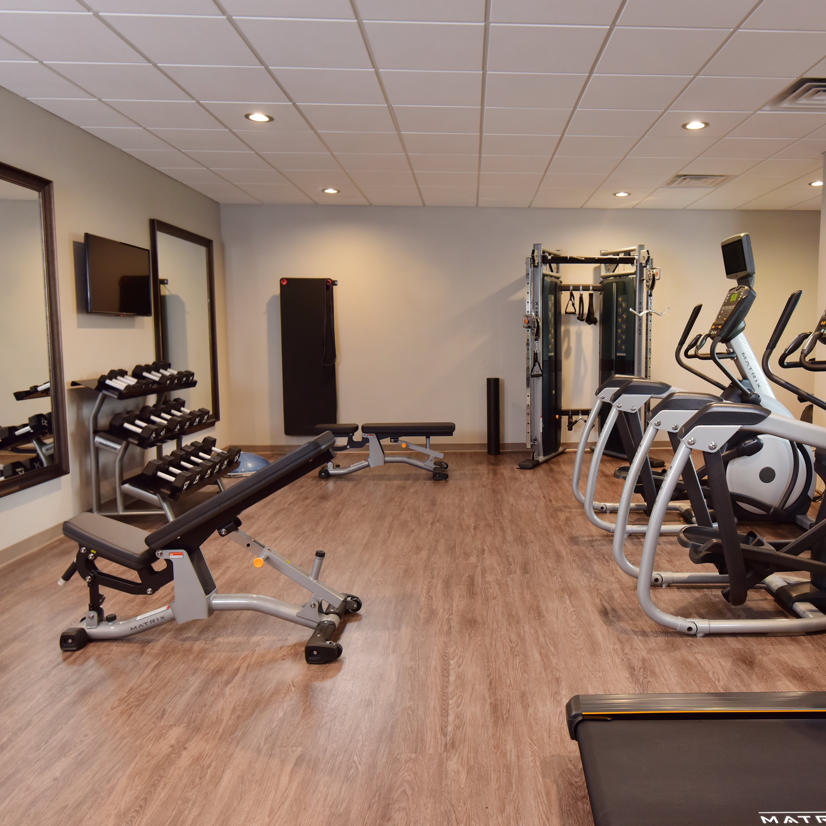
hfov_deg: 62.2
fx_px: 675
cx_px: 509
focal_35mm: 25
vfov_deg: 62.9
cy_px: 407
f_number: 5
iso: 500
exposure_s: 1/20
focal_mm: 19
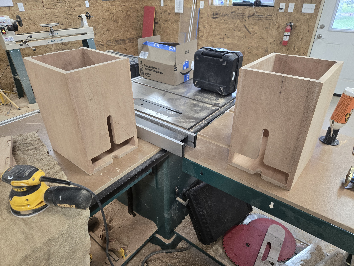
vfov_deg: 58.9
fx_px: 235
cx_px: 177
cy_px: 133
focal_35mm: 23
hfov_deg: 73.9
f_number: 1.8
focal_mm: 5.4
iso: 320
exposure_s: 1/120
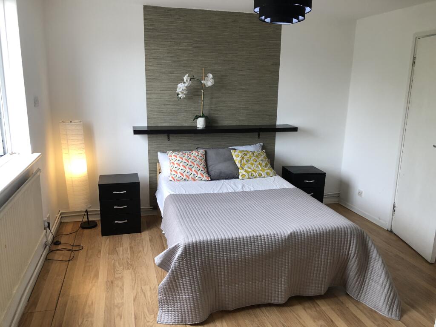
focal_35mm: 28
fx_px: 353
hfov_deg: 63.4
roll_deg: -0.6
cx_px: 218
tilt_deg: -13.3
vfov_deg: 49.7
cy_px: 164
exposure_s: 1/33
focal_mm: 3.99
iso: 25
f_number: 1.8
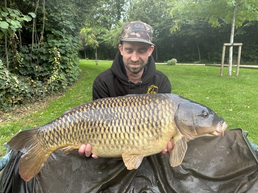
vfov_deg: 56.8
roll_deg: -1.2
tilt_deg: -10.3
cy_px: 96
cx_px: 129
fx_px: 179
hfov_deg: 71.6
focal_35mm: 24
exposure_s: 1/121
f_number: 1.78
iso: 64
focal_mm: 6.86
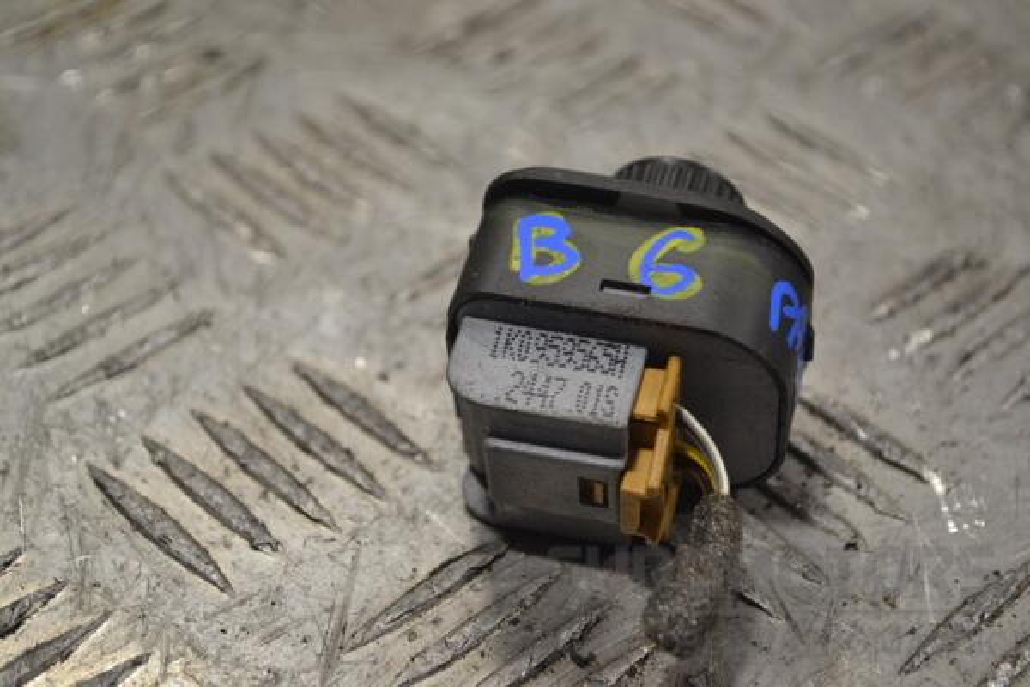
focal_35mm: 82
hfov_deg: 24.6
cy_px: 344
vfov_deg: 16.6
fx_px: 2360
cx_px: 515
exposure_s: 1/125
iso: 400
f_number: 5.6
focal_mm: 55
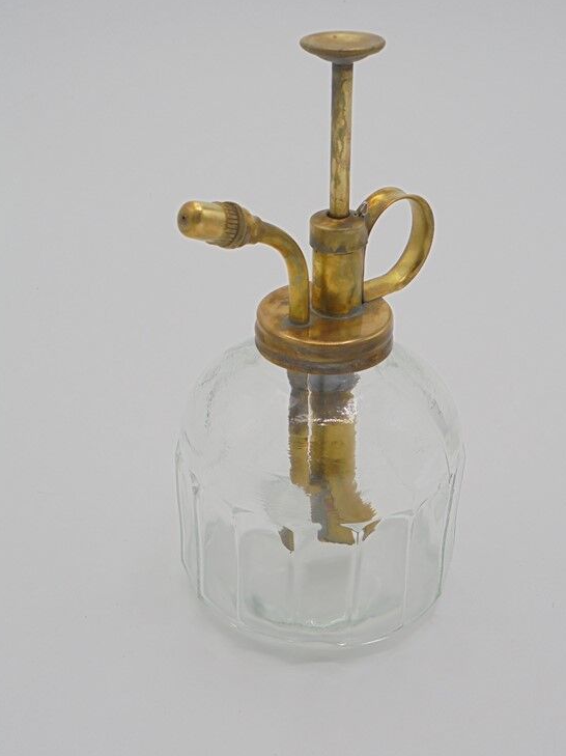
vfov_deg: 44.8
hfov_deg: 34.2
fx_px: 916
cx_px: 338
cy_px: 361
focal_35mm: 42
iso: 100
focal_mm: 6.1
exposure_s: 1/320
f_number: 4
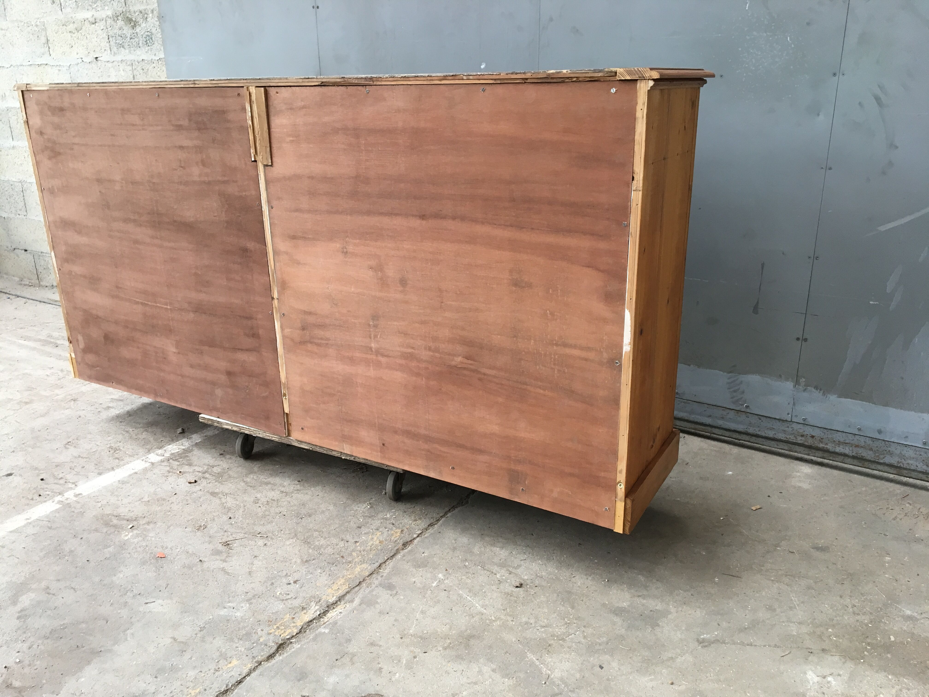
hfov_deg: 61.7
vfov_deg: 48.2
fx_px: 778
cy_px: 348
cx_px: 464
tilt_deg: -18.0
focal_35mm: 29
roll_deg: +0.1
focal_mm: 4.15
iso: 80
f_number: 2.2
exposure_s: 1/33
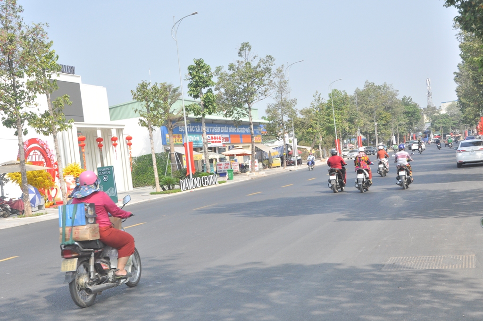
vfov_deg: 25.0
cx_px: 242
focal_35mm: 54
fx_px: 724
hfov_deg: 36.9
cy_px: 160
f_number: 13
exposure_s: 1/640
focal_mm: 36
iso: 640
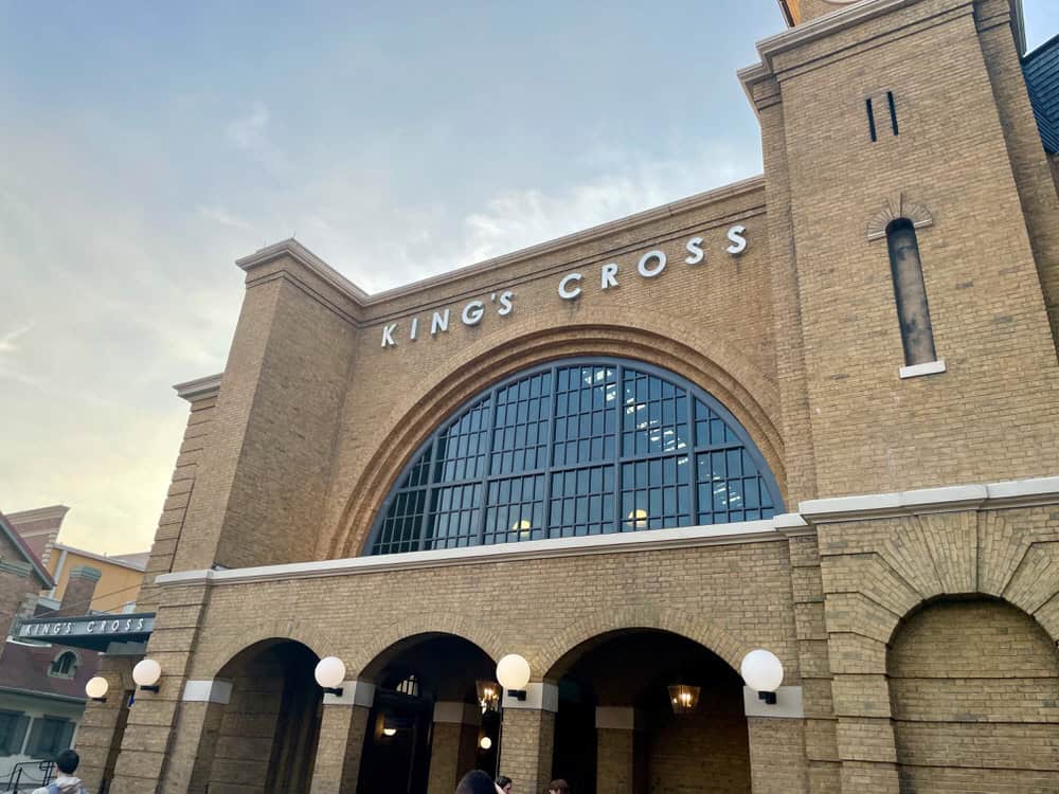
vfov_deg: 53.1
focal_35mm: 26
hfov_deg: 67.3
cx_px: 530
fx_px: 795
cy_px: 397
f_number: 1.6
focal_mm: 4.2
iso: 32
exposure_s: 1/437
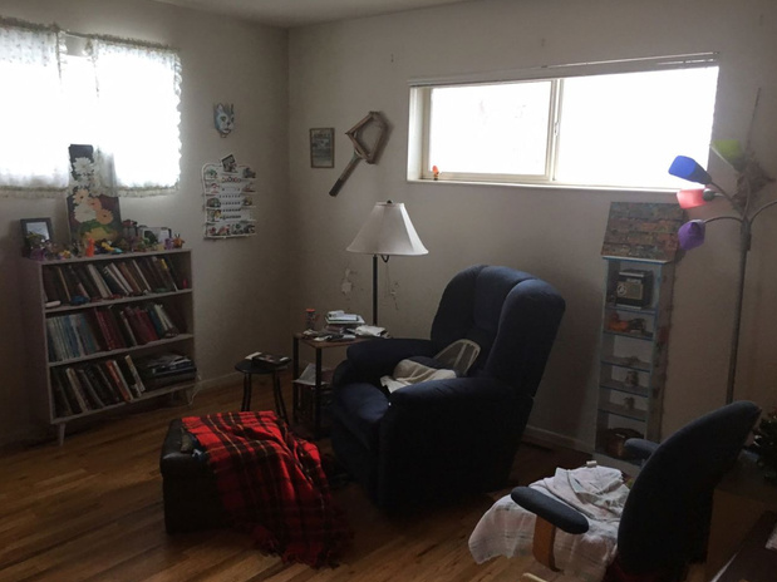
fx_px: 673
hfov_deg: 60.0
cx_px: 380
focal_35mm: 30
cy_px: 299
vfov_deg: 46.8
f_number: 2.2
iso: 80
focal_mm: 4.15
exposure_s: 1/15
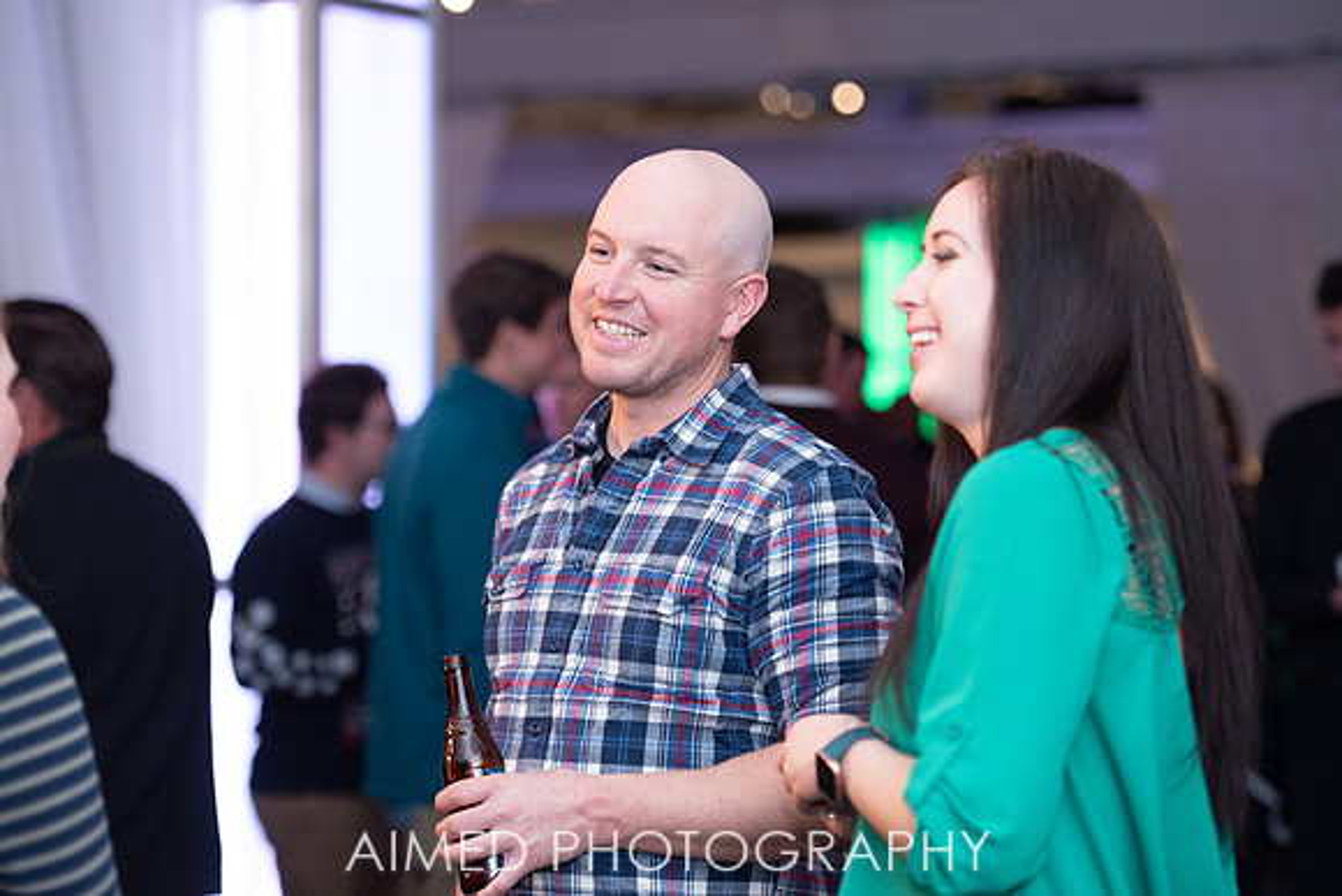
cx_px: 706
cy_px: 425
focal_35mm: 114
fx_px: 4249
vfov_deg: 12.0
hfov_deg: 17.9
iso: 1600
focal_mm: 105
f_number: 2.8
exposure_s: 1/200
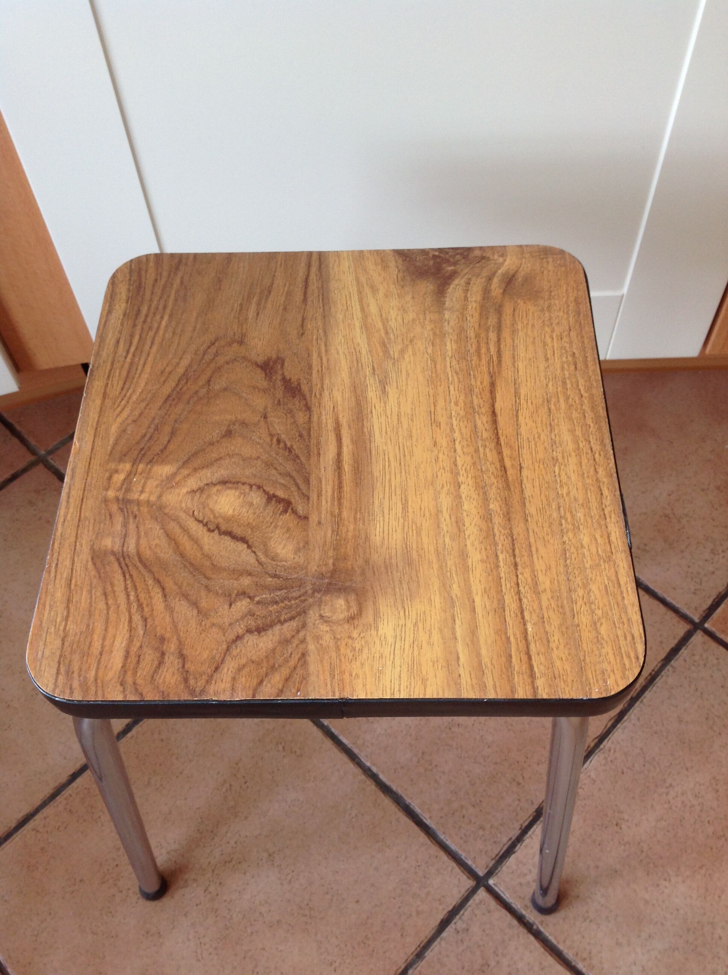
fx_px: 984
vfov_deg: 52.7
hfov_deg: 40.6
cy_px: 488
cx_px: 364
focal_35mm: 35
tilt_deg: -55.9
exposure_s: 1/15
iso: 64
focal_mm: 4.28
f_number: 2.4
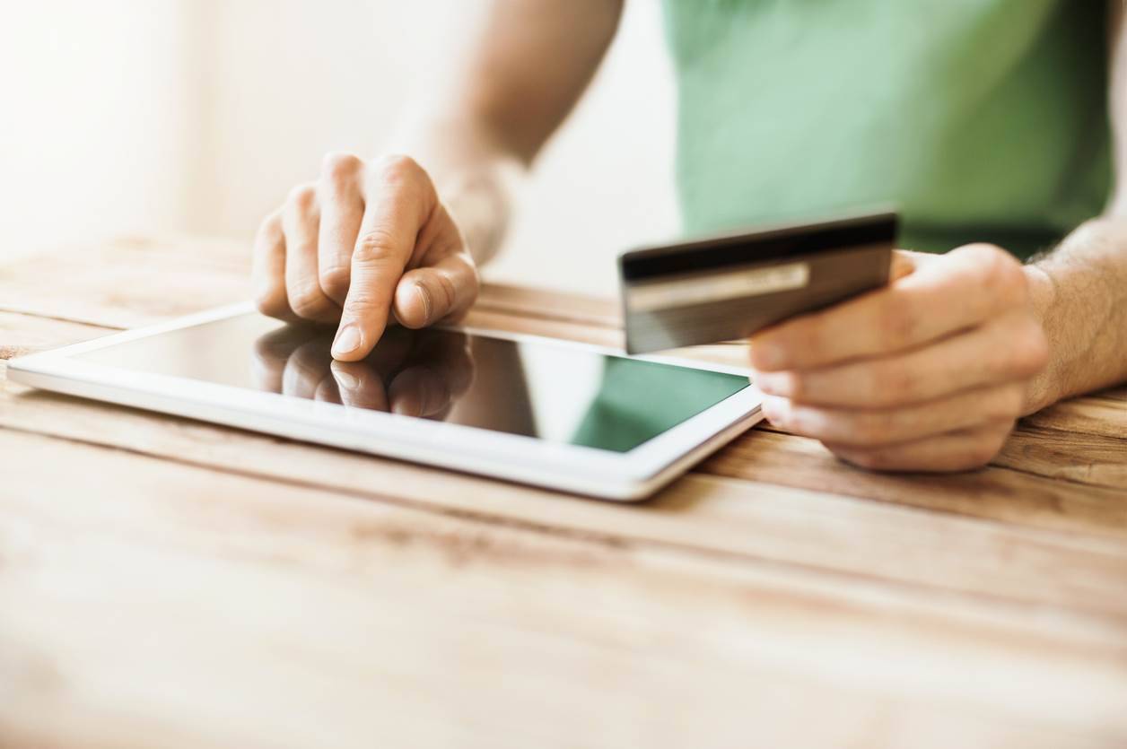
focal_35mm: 50
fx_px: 1564
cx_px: 564
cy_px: 374
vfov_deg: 26.9
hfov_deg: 39.6
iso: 200
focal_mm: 50
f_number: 2.5
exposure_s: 1/200
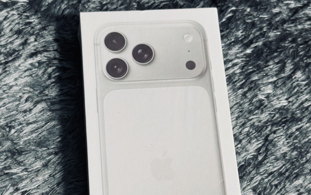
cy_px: 122
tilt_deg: -69.6
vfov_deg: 19.1
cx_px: 155
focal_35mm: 68
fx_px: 576
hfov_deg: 30.2
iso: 64
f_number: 1.78
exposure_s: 1/100
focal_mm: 6.76
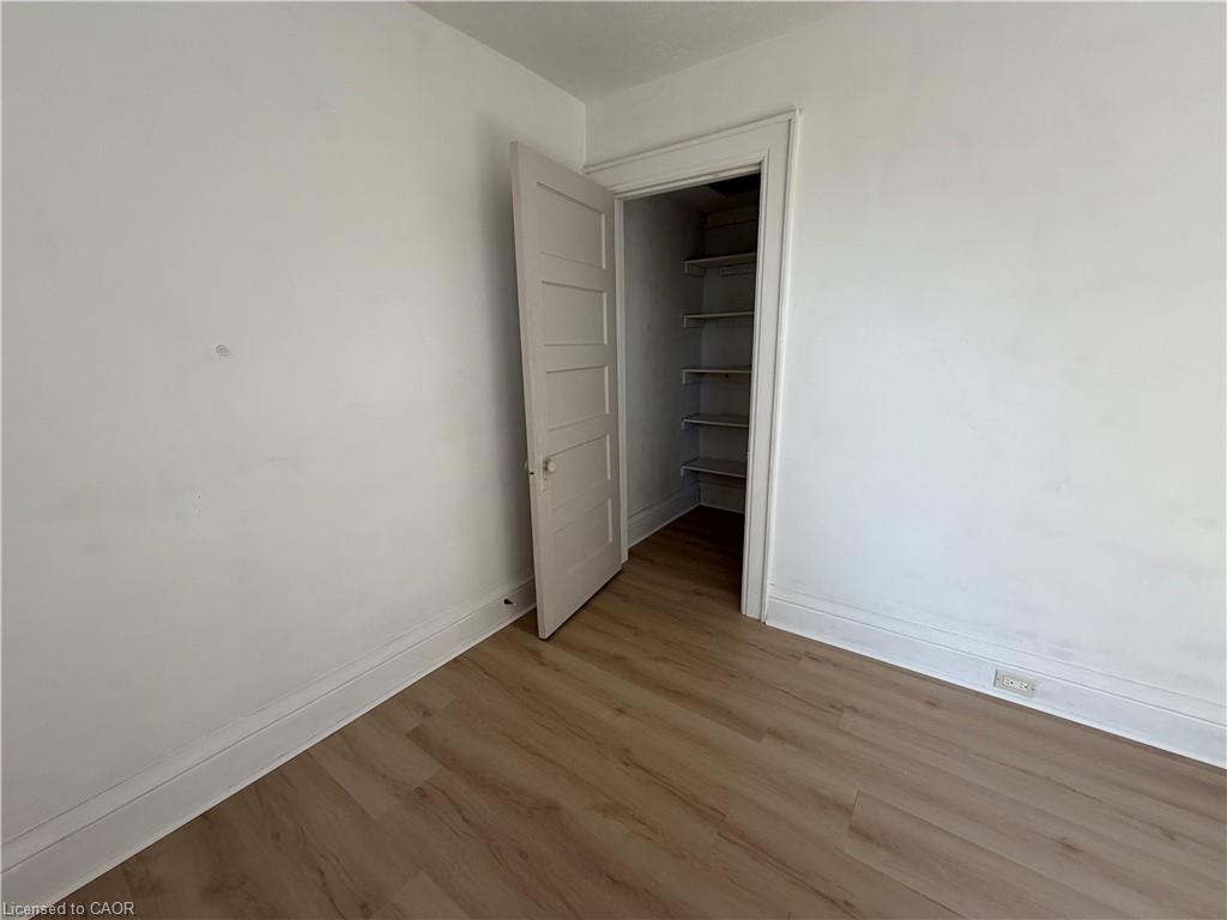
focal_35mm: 14
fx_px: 496
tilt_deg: -13.9
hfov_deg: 102.1
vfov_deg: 85.7
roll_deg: +2.1
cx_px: 614
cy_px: 460
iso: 80
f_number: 2.2
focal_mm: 2.22
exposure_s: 1/121
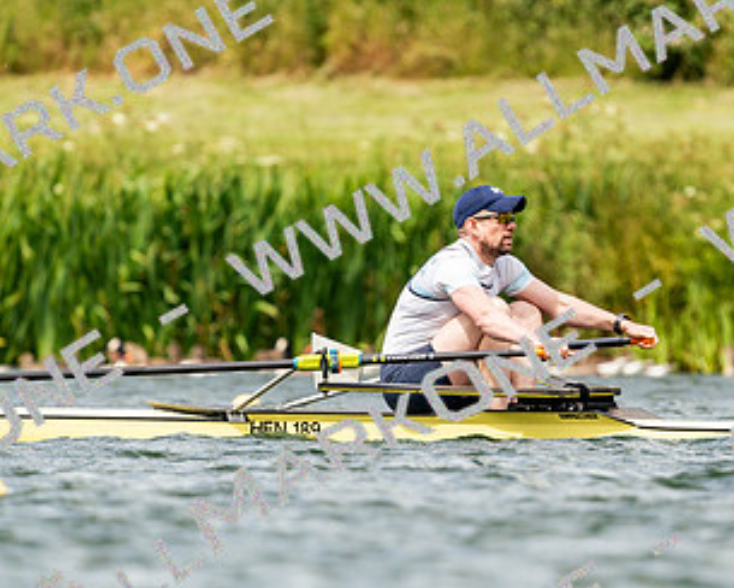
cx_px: 525
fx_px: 23266
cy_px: 302
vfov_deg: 1.4
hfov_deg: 1.8
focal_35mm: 1071
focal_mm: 600
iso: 320
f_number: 6.3
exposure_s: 1/2000
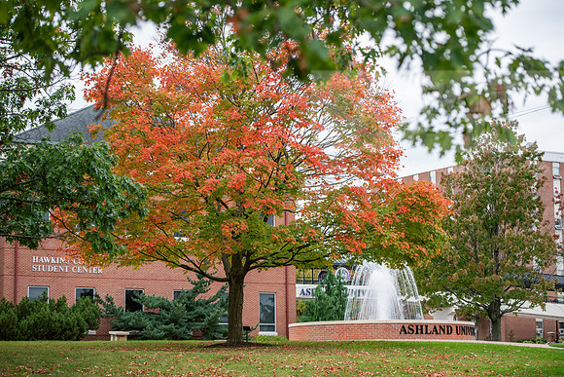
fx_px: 1332
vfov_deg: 16.1
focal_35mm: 85
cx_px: 282
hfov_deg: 23.9
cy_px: 188
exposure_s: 1/400
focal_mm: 85
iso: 250
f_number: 3.2
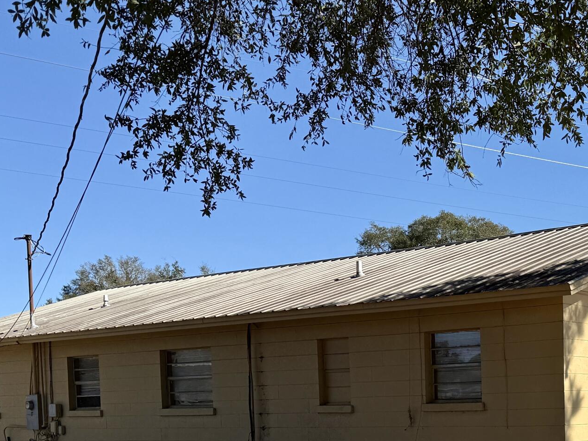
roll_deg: +0.4
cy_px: 454
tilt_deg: -1.9
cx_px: 533
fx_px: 968
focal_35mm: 57
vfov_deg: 24.3
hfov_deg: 32.1
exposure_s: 1/8130
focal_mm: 6.76
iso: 80
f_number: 1.78
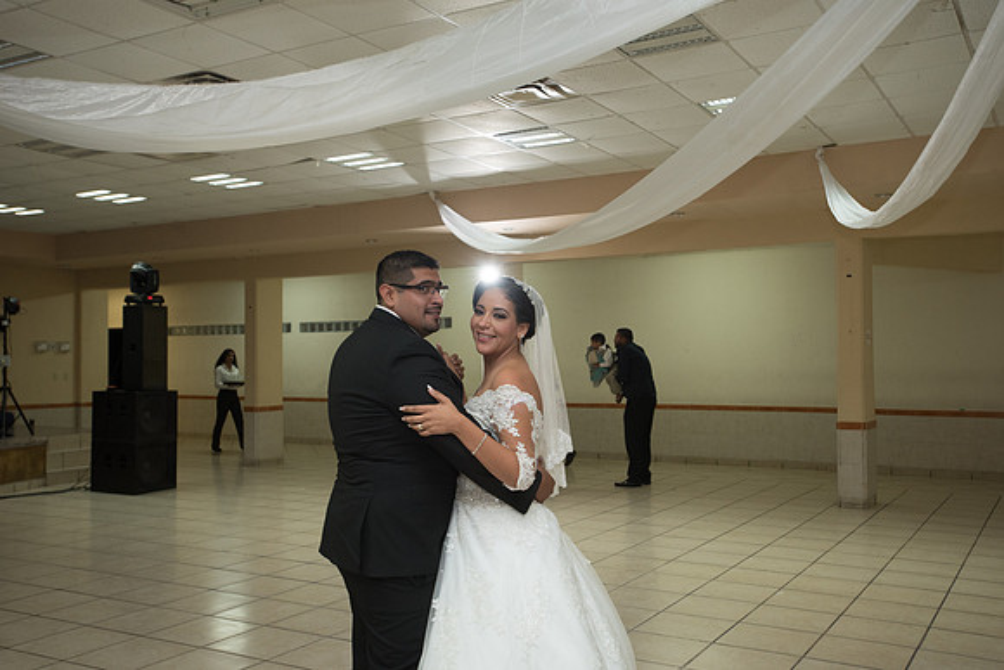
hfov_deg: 54.4
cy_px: 335
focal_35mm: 35
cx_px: 502
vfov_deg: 37.9
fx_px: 976
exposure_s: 1/100
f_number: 3.5
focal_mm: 35
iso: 1600
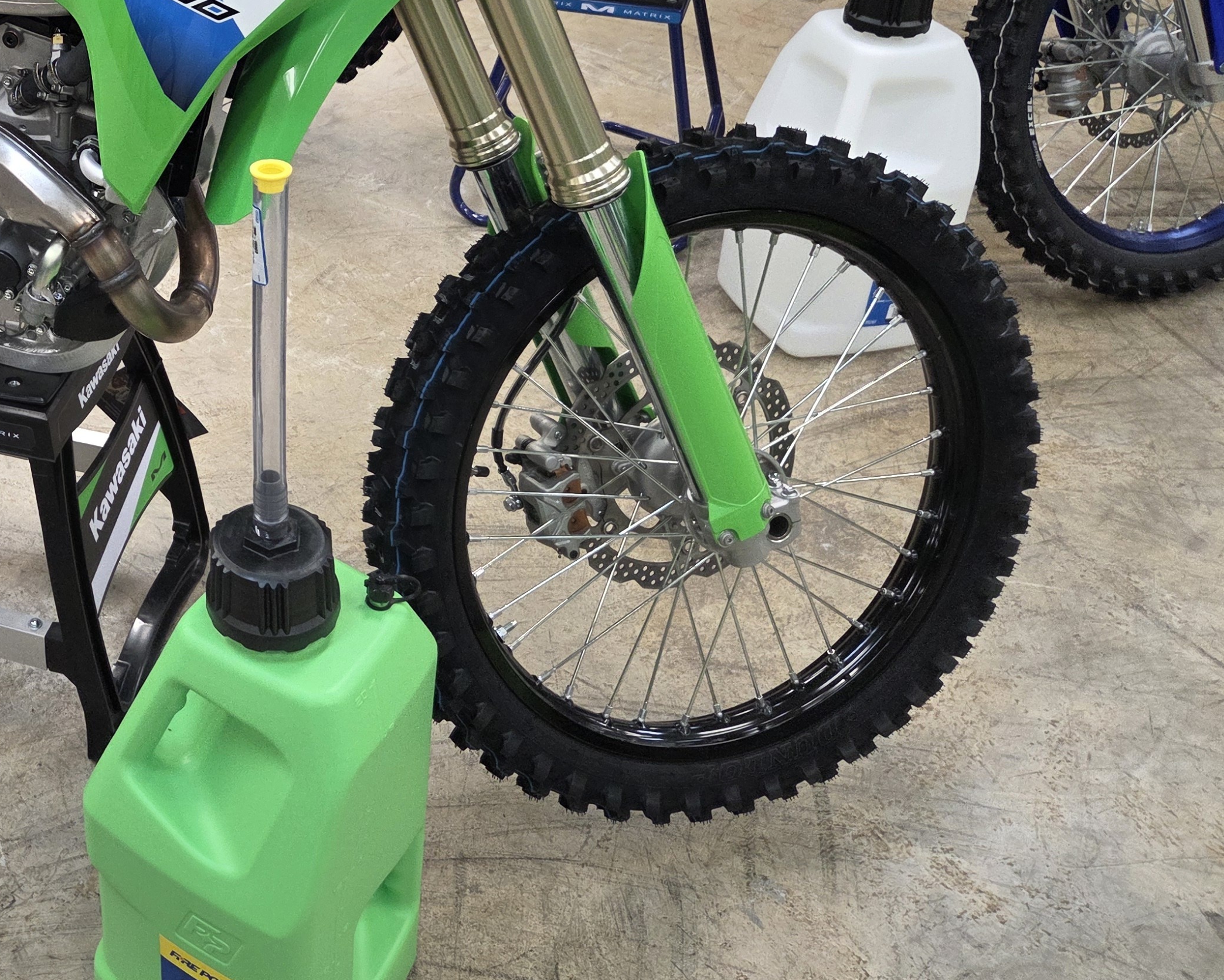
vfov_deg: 33.8
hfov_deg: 38.9
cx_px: 57
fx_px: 1558
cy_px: 181
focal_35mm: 43
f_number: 1.8
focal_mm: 5.4
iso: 250
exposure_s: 1/120
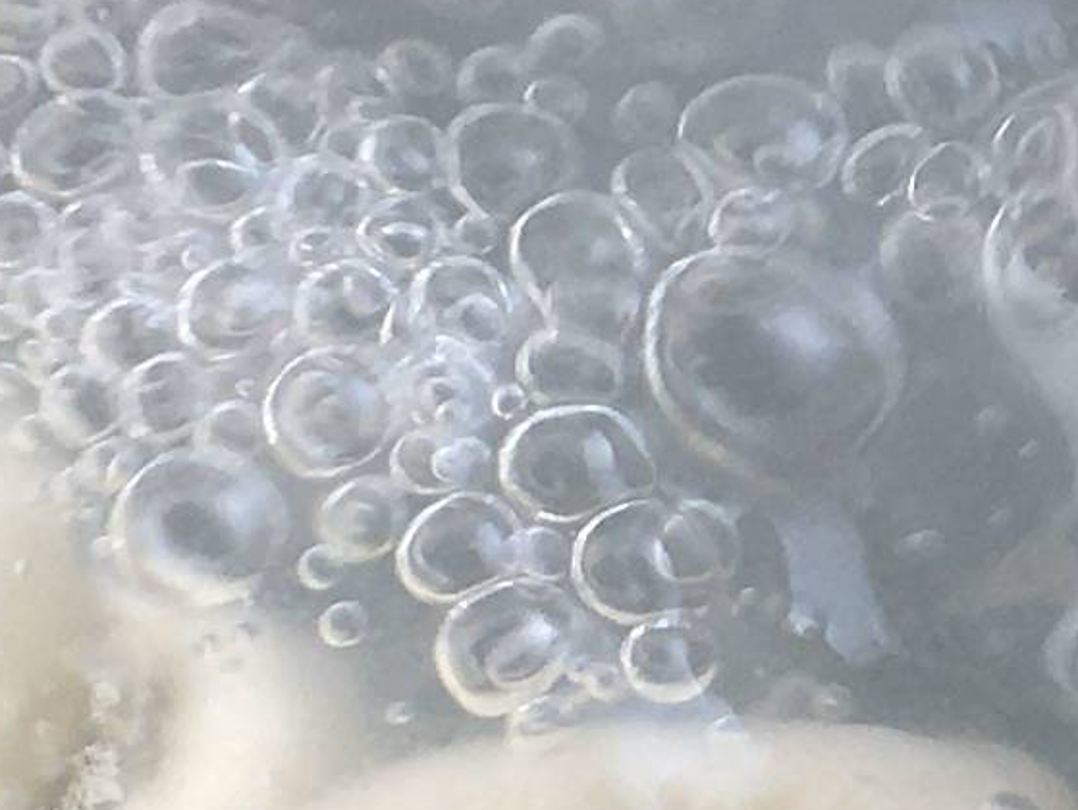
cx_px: 1639
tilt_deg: -62.5
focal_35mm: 209
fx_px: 6513
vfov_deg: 7.1
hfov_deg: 9.2
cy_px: 544
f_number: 2.2
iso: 25
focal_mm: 4.15
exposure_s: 1/326
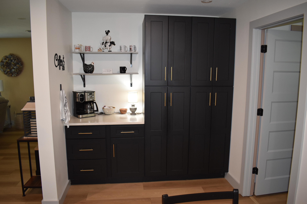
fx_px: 230
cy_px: 102
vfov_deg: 47.9
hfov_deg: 67.4
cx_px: 154
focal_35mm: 27
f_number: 3.5
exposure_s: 1/60
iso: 800
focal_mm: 18
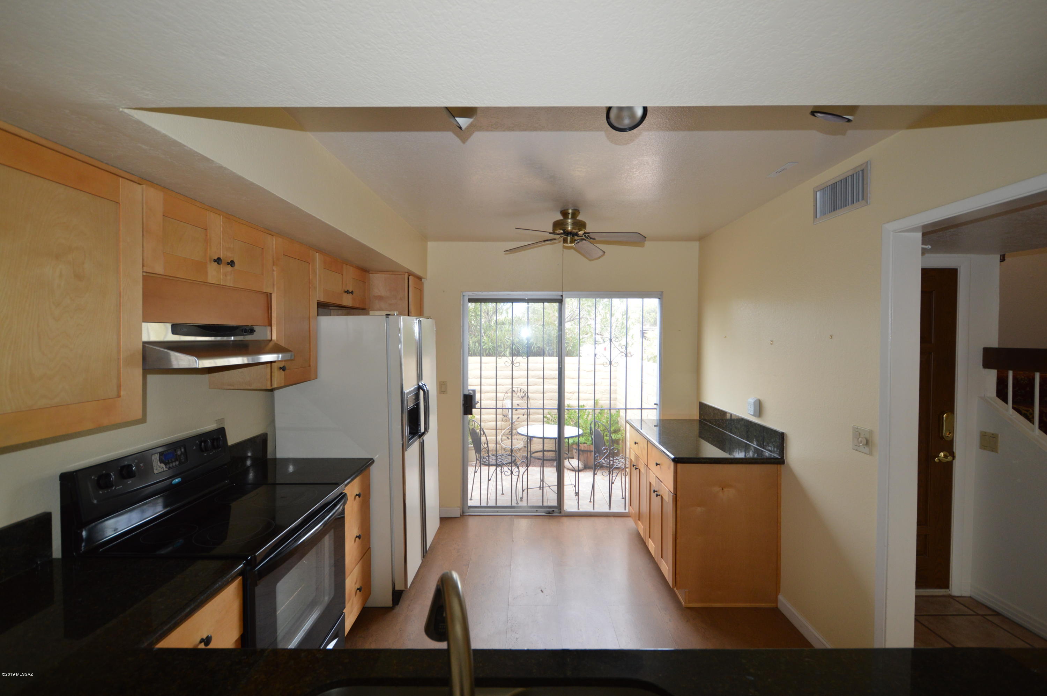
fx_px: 436
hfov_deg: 100.4
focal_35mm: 15
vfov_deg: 77.2
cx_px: 524
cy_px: 348
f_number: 4
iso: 400
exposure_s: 1/80
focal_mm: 10
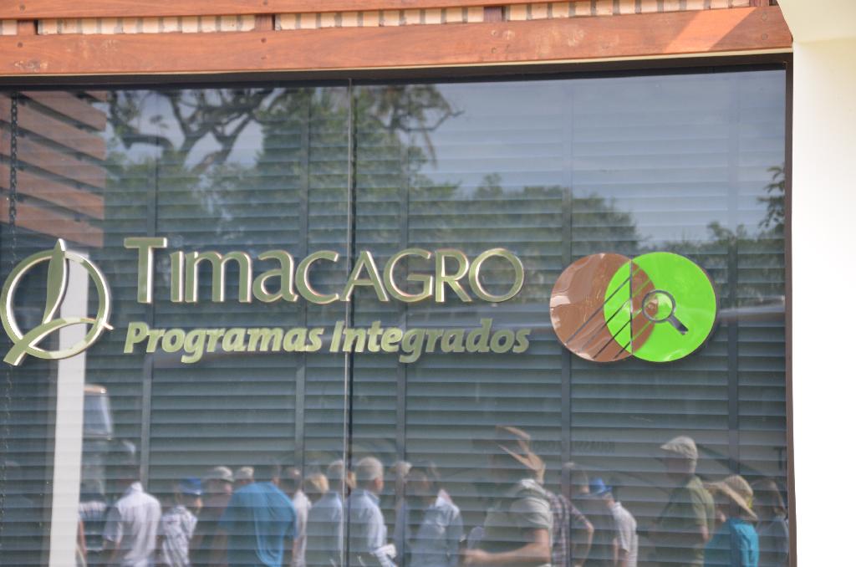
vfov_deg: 15.6
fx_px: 2064
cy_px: 284
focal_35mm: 87
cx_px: 428
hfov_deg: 23.4
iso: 400
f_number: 5
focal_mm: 58
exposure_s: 1/80
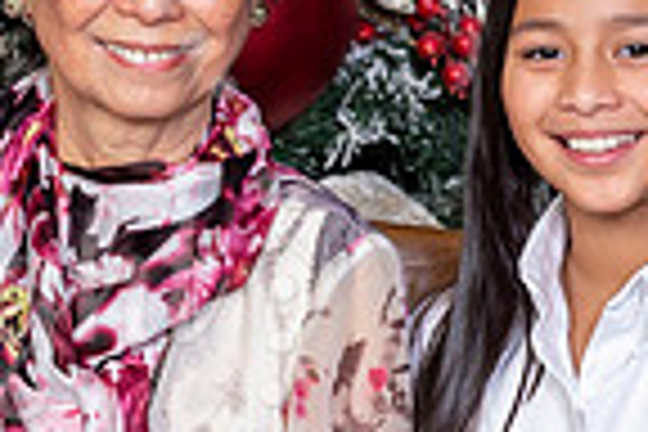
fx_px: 6156
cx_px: -135
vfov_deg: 4.0
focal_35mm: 342
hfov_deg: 6.0
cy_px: 297
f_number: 8
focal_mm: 85
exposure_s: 1/125
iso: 400
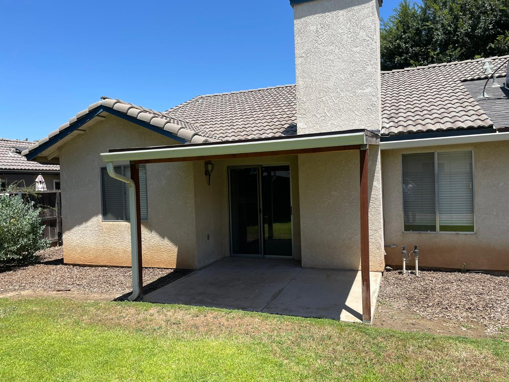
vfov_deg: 53.1
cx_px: 254
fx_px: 382
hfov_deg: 67.3
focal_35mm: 26
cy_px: 191
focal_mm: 4.2
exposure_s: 1/2451
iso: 32
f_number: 1.6
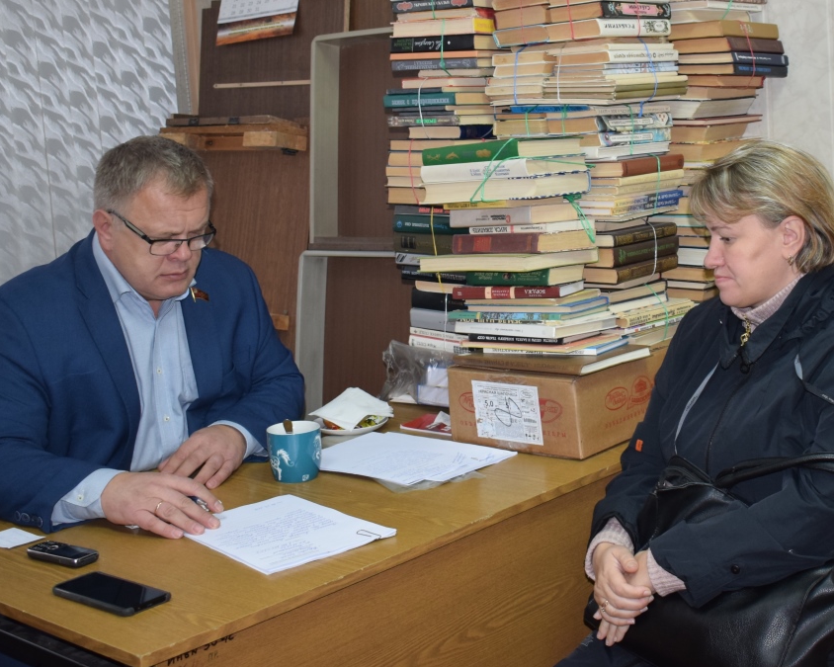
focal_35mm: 41
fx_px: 1012
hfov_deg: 44.8
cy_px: 332
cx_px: 439
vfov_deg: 36.5
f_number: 4.5
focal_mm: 24
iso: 800
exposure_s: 1/80
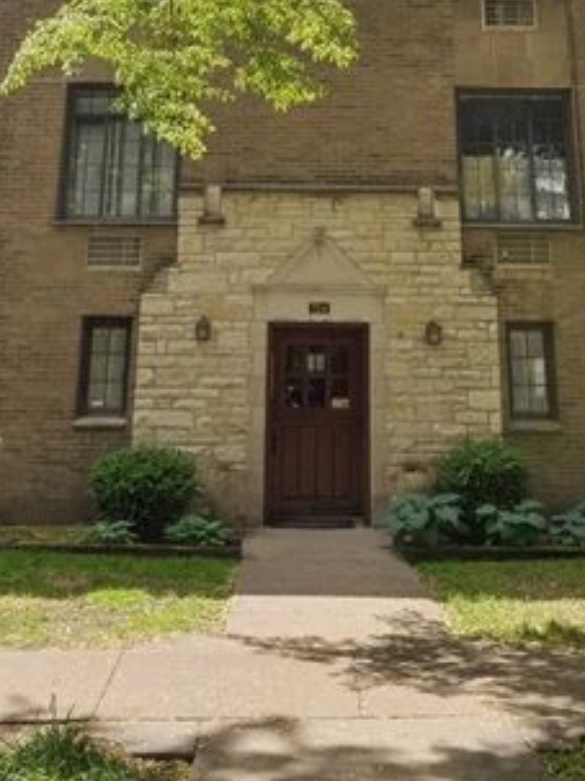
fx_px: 1173
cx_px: 335
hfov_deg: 28.0
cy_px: -94
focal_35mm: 52
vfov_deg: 32.1
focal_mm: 16
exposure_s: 1/200
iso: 200
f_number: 11
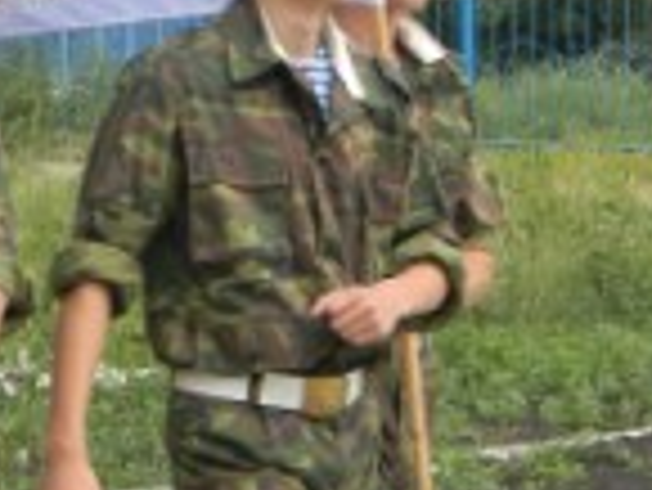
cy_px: 153
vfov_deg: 7.2
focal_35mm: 207
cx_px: 378
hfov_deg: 9.5
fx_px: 3902
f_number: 4.3
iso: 80
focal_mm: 12.2
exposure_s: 1/360
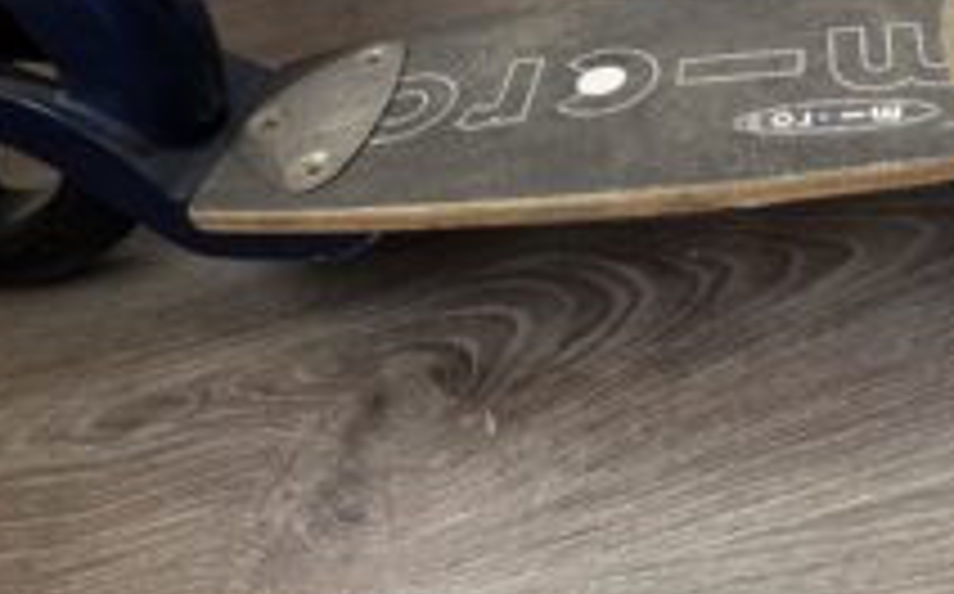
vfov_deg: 25.2
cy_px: -32
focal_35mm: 48
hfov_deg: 40.9
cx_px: 698
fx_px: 1247
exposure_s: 1/68
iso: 200
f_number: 1.78
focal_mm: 6.76
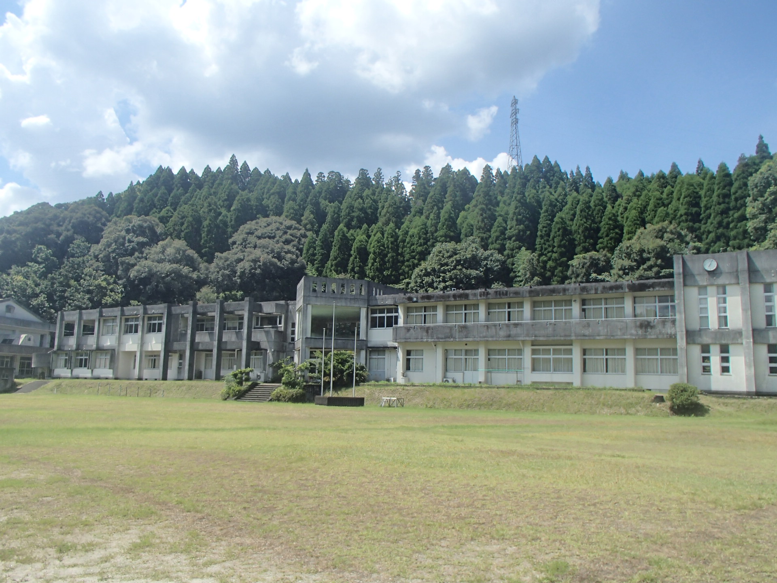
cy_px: 292
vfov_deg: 49.7
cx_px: 388
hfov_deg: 63.4
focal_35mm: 28
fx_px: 628
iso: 100
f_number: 11
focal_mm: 5
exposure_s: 1/100
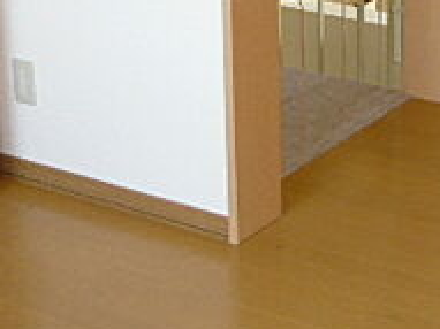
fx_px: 1194
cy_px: -99
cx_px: 571
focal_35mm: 94
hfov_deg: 19.3
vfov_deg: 15.0
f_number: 2.8
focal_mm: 4.6
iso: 100
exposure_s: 1/30
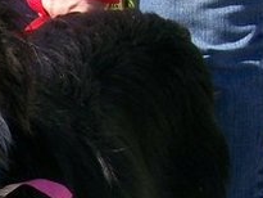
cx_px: -155
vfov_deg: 10.7
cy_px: 280
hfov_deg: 13.6
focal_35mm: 135
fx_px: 1026
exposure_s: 1/433
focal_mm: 6
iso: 80
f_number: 4.8
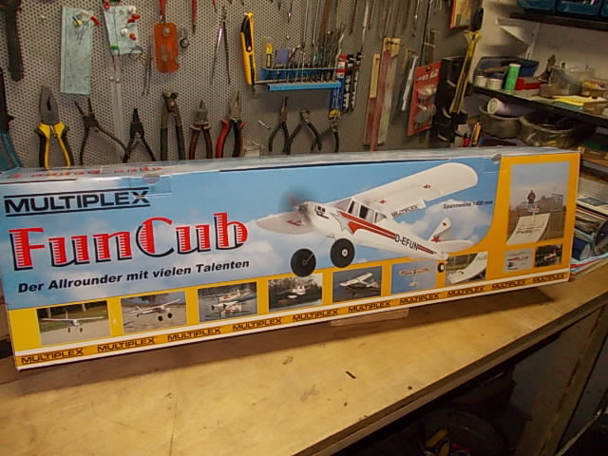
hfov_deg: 63.4
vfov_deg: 49.7
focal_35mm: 28
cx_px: 304
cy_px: 228
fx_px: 492
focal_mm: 4
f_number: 2.7
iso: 200
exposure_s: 1/25
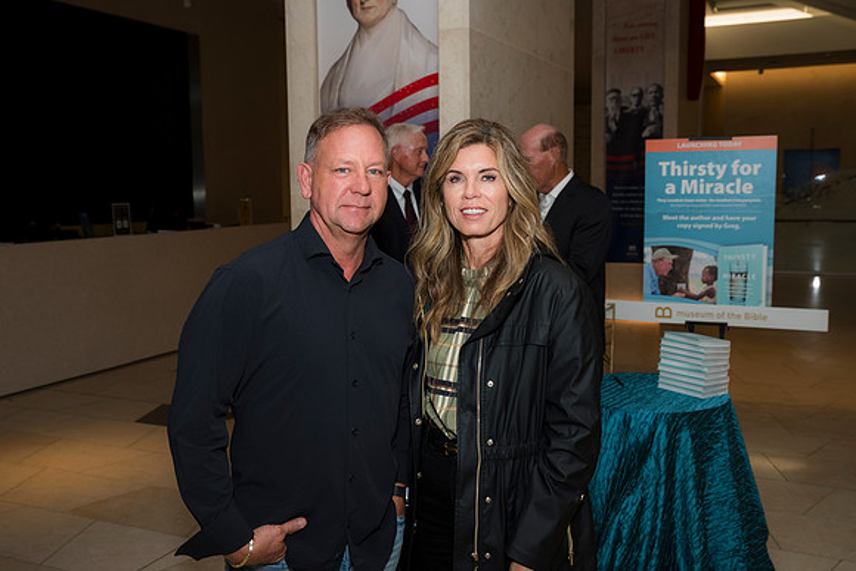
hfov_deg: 53.1
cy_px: 286
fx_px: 856
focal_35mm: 36
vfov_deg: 36.9
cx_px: 428
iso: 800
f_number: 5.6
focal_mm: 36
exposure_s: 1/125
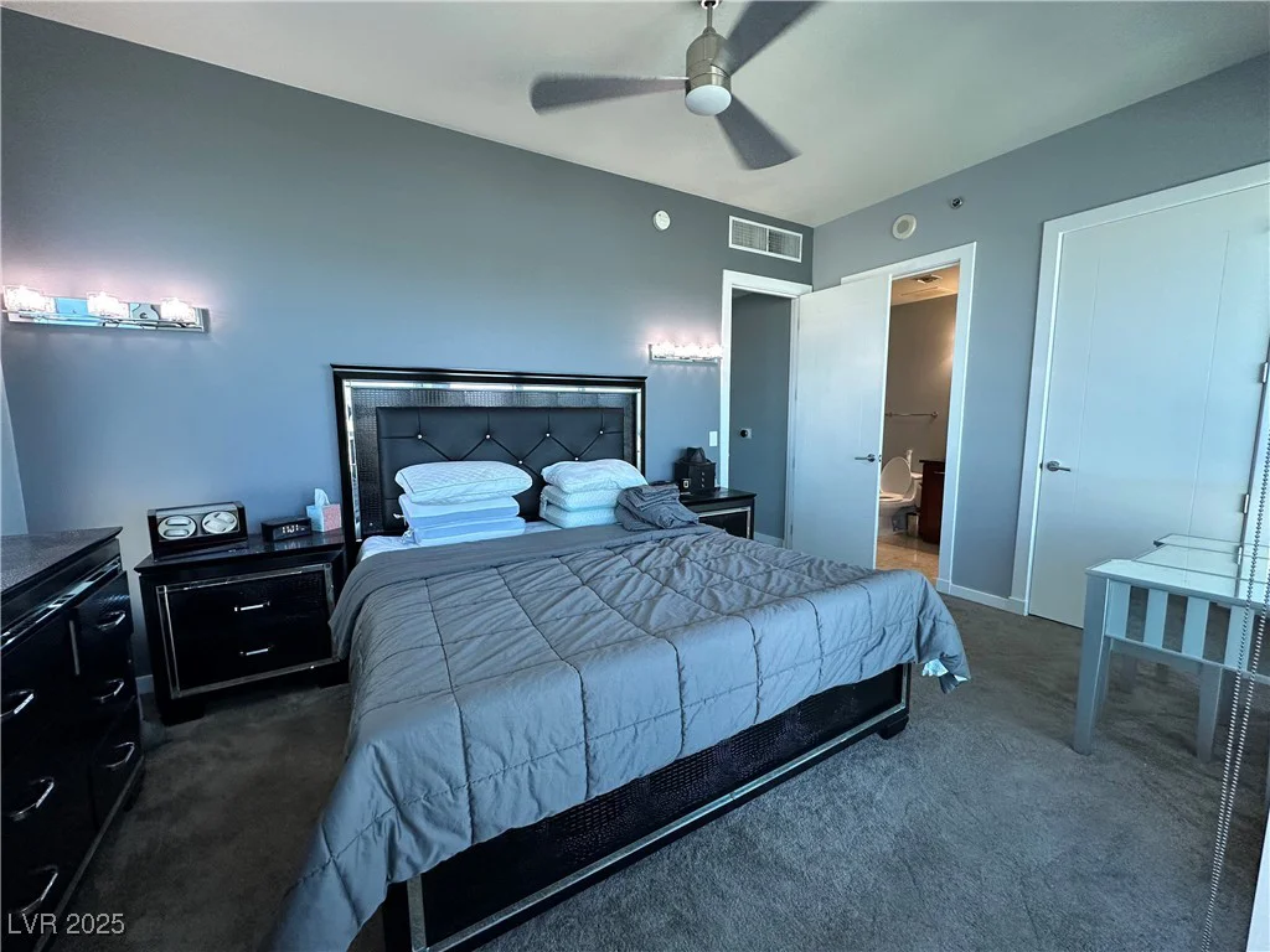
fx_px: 514
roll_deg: +0.1
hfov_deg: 102.1
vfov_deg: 85.7
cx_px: 635
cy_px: 476
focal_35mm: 14
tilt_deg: -6.8
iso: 200
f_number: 2.2
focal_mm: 2.22
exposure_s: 1/120
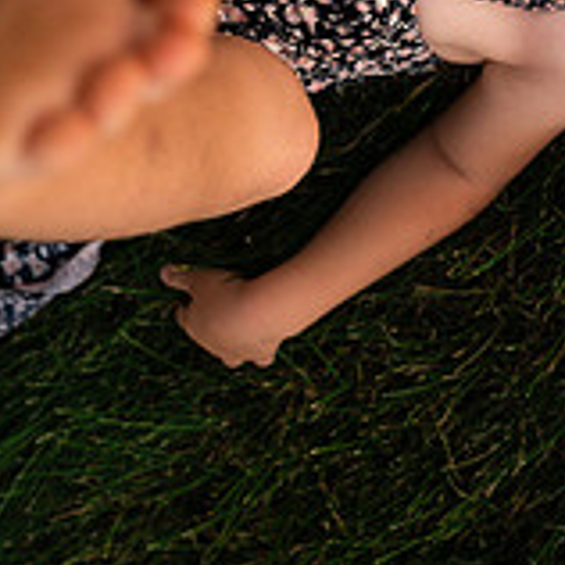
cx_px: 719
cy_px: -84
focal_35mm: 75
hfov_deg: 21.1
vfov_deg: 21.6
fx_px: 1385
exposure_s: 1/250
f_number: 2.8
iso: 400
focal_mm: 24
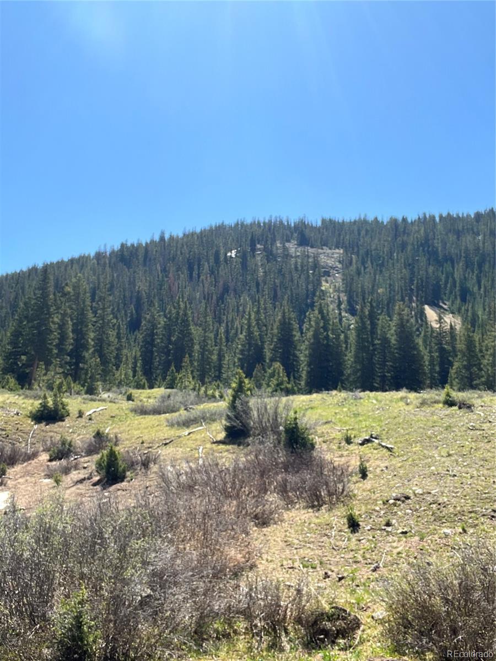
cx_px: 248
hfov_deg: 46.8
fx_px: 573
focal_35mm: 30
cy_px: 330
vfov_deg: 60.0
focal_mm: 2.71
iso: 32
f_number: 2.2
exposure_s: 1/711
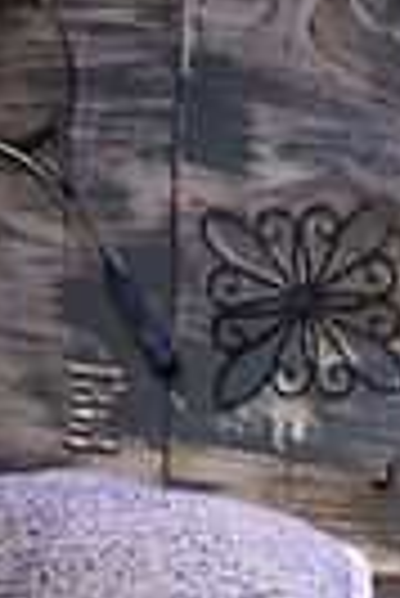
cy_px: 791
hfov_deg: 0.9
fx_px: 26812
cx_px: 1258
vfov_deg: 1.3
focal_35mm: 1613
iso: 3200
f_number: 6.3
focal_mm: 370
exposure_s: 1/160
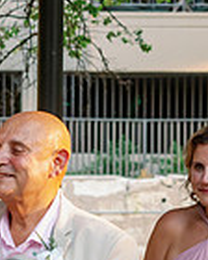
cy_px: 212
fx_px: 2632
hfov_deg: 4.5
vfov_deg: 5.7
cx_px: -41
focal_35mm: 342
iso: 640
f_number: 3.5
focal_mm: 70
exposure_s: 1/200
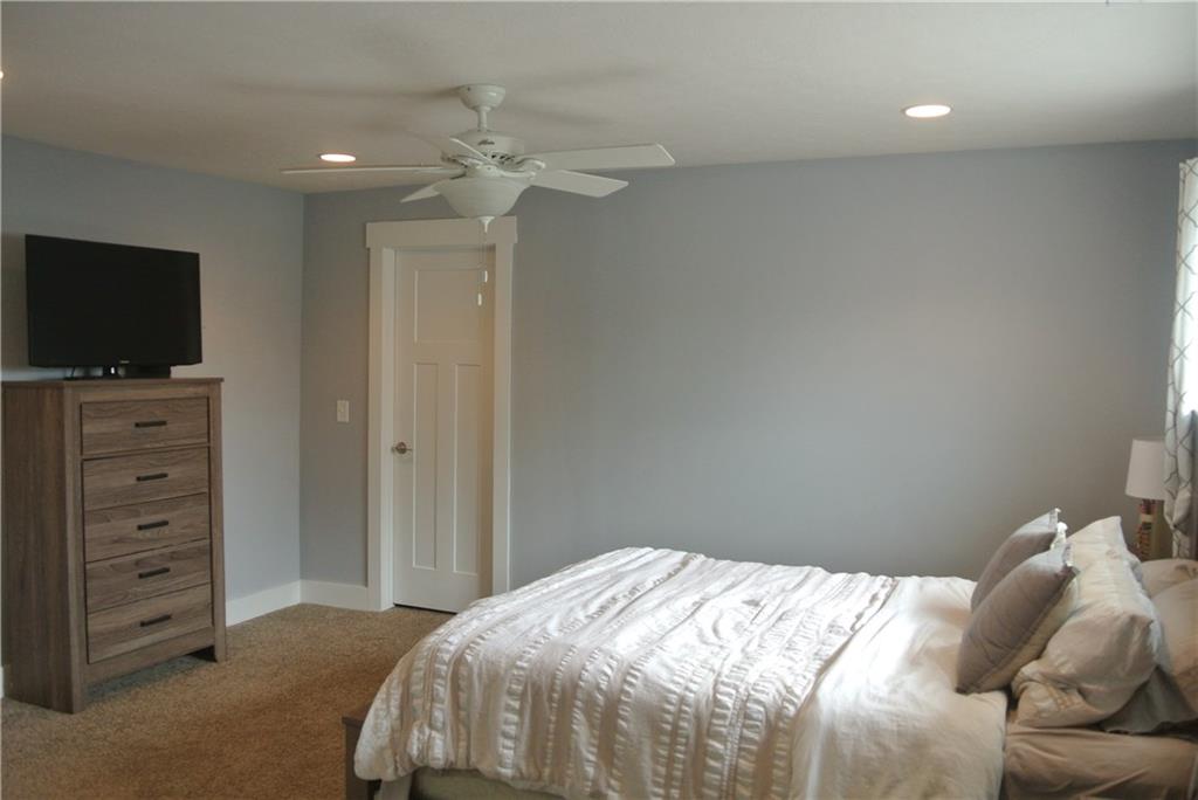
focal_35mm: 29
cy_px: 400
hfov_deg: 63.6
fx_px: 966
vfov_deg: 45.0
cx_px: 599
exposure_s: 1/50
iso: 400
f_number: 3.5
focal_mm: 11
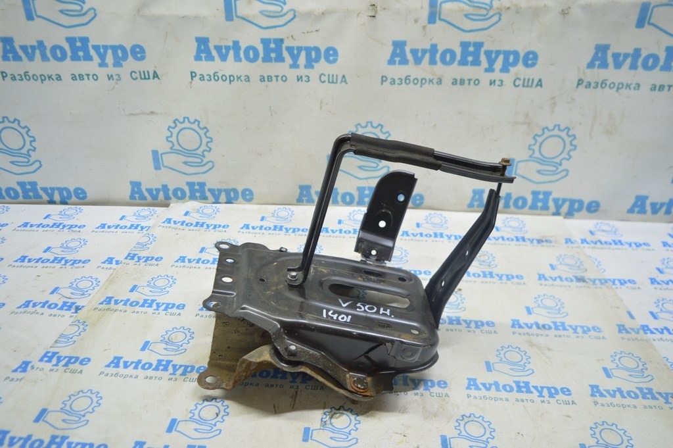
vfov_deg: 47.9
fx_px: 504
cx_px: 336
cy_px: 224
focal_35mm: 27
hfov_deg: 67.4
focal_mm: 18
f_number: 3.5
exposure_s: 1/40
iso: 400
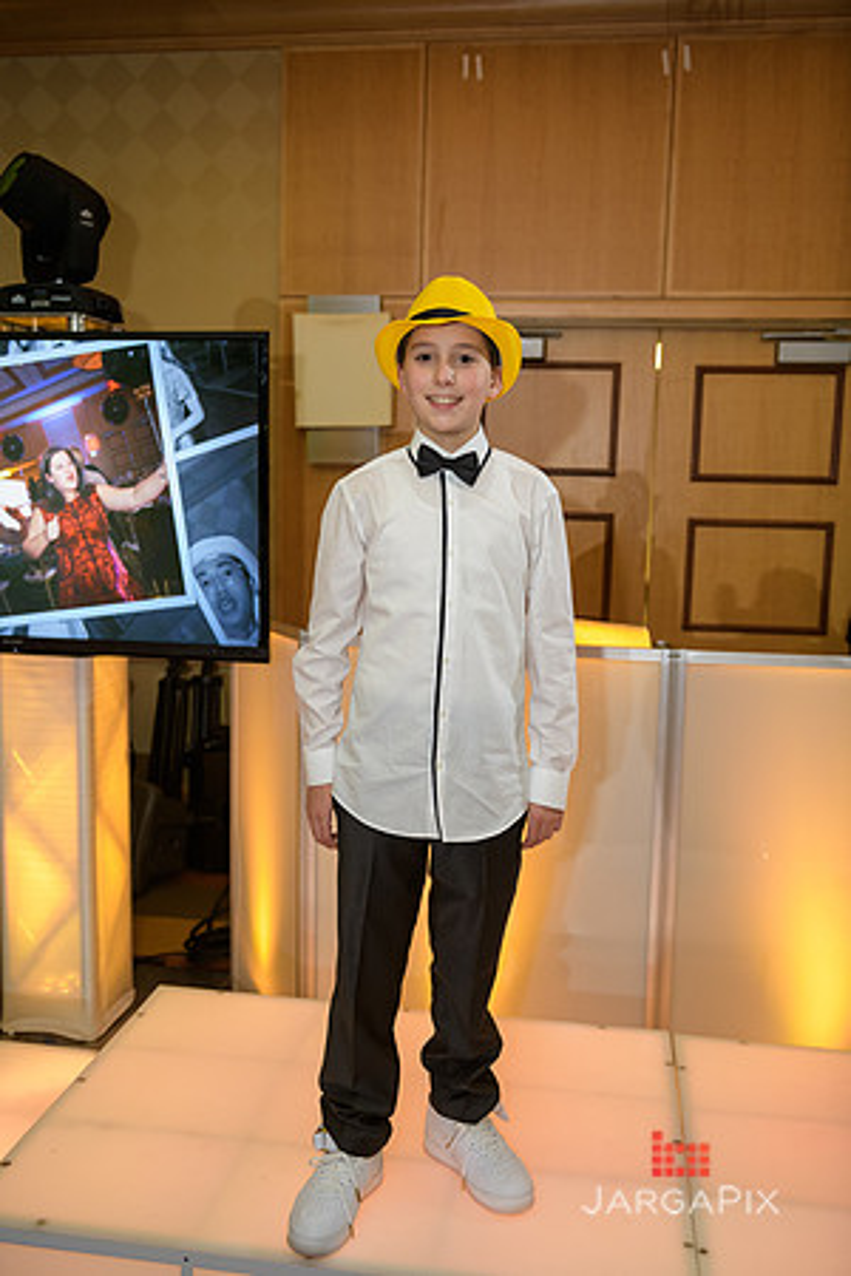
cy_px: 638
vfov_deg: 58.7
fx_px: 1135
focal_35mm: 32
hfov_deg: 41.1
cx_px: 426
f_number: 3.2
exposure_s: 1/125
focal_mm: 32
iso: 1600
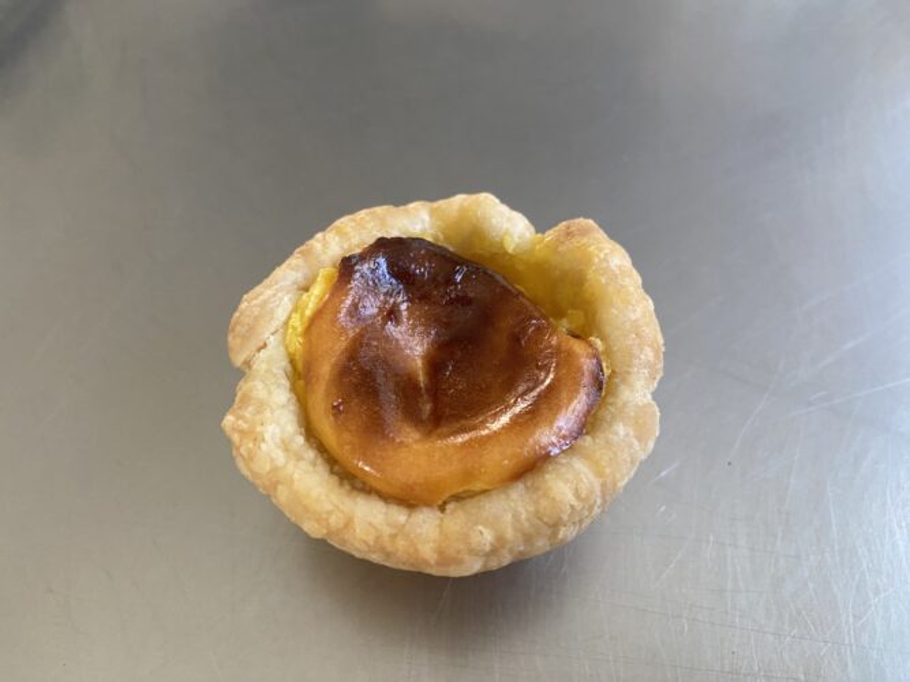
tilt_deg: -55.8
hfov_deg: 69.4
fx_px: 657
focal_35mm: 25
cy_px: 341
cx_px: 455
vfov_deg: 54.9
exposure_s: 1/60
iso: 160
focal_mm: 4.25
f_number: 1.8
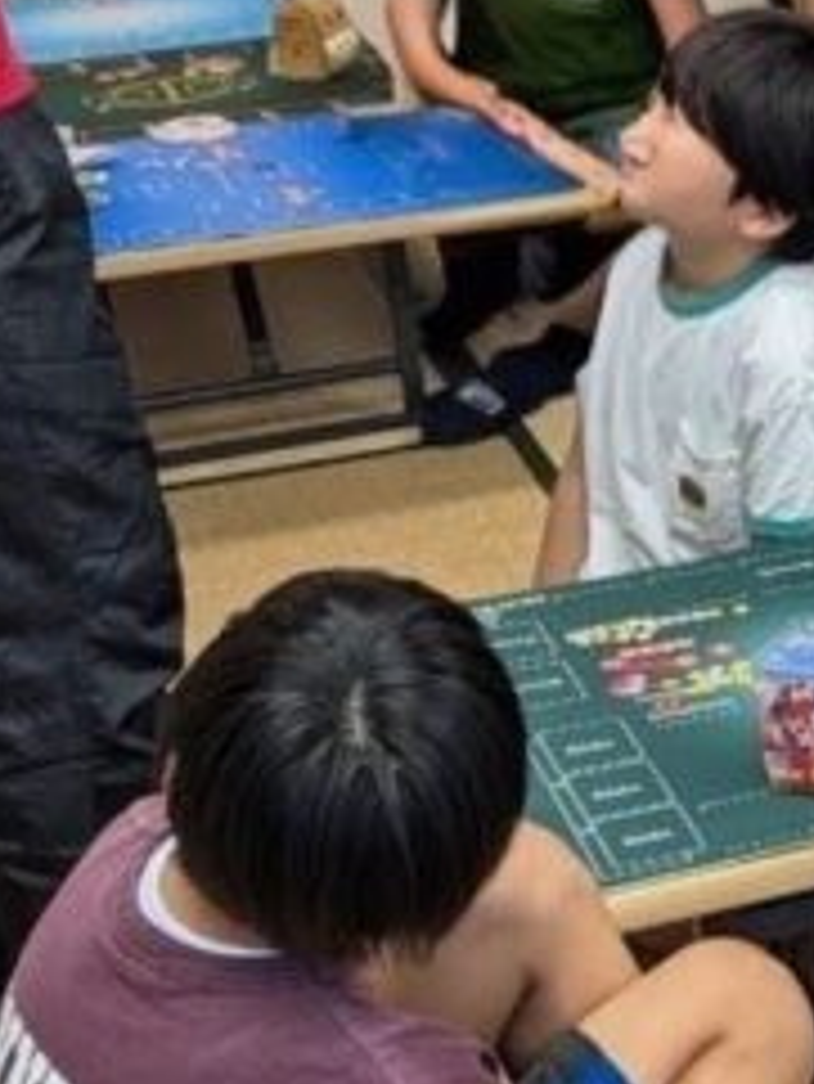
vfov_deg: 19.1
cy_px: 301
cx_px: 1556
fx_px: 3195
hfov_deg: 12.9
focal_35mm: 102
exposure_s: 1/40
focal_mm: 4.53
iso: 33
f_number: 1.7
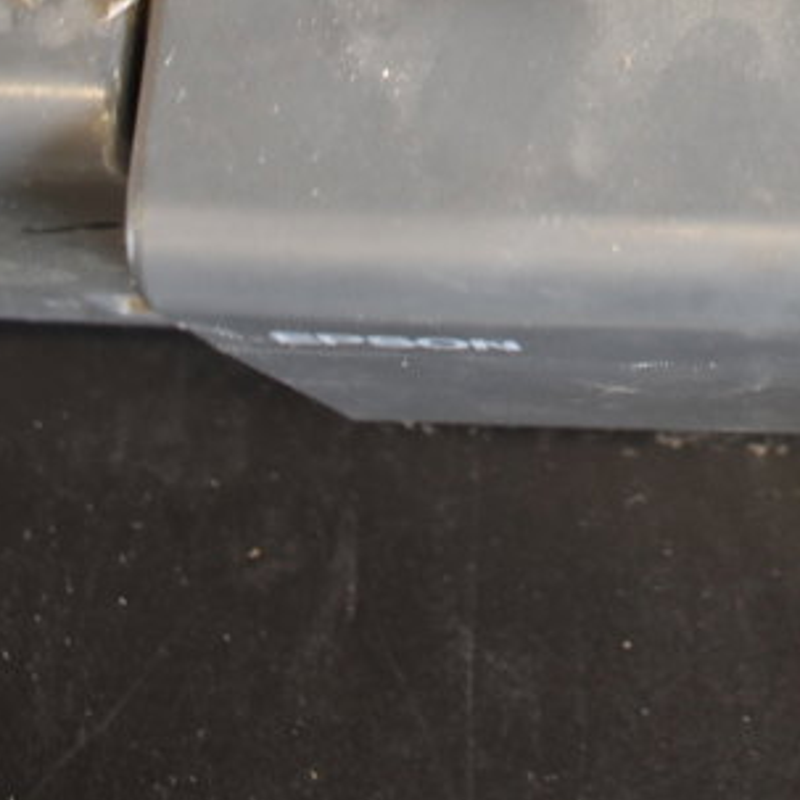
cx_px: 763
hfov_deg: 21.8
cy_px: -358
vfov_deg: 19.8
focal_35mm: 77
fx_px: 2013
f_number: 3.5
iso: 720
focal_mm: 20
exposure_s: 1/30
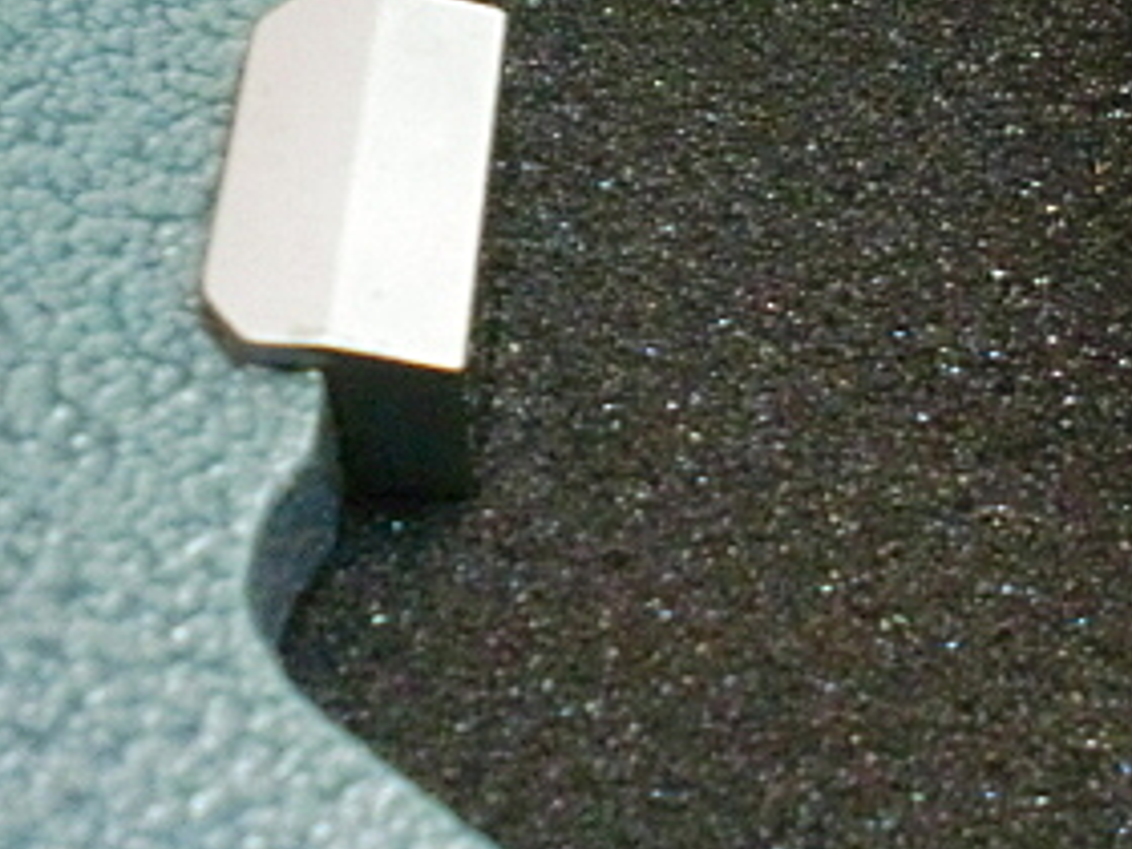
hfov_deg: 24.3
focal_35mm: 80
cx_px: 760
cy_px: 81
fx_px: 2616
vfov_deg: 18.1
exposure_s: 1/60
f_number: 3.1
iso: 800
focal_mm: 6.3
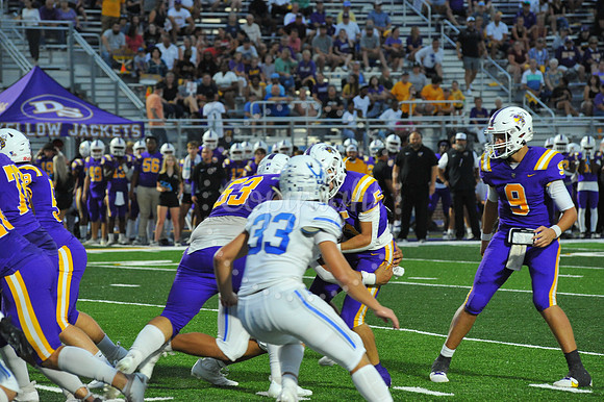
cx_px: 302
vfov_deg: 6.9
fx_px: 3354
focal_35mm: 200
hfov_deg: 10.3
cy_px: 201
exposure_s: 1/320
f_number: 7.1
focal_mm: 200
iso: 3200
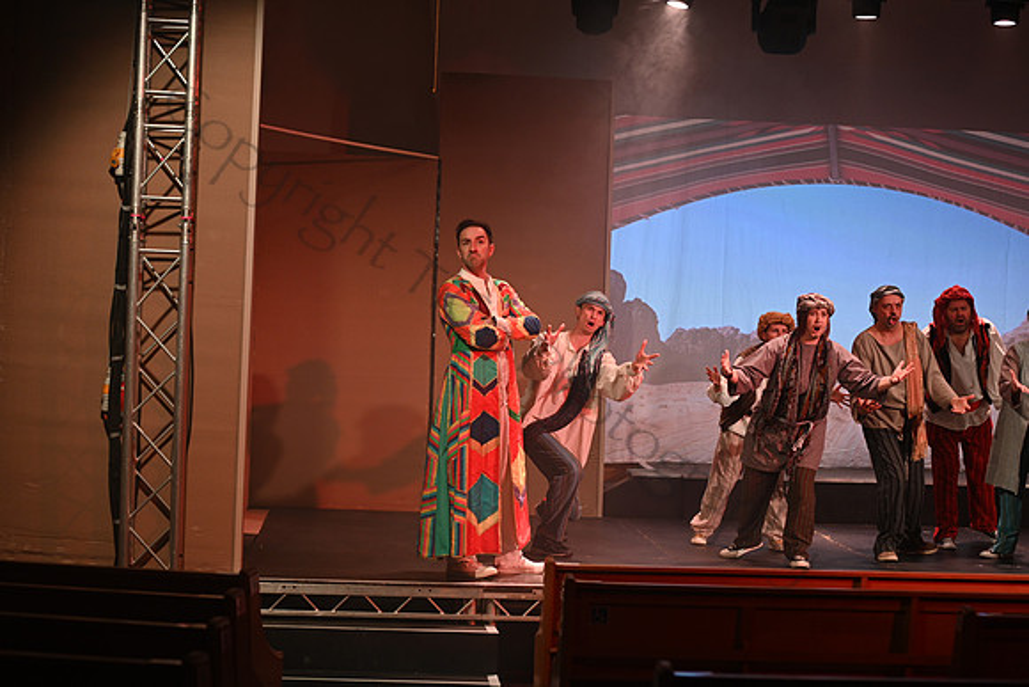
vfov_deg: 19.5
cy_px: 344
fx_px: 2001
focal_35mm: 70
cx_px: 514
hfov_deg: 28.8
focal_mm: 70
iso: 640
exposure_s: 1/80
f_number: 2.8
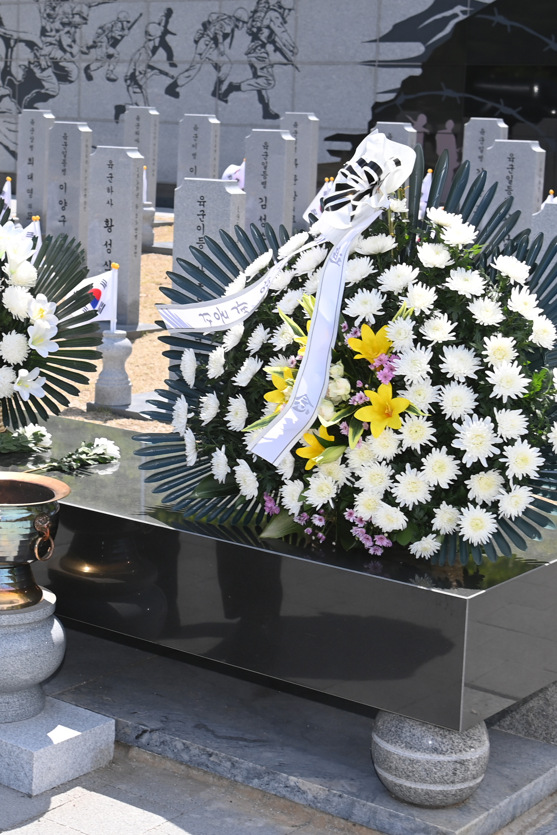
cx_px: 149
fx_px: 1485
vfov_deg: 31.4
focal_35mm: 64
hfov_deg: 21.1
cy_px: 377
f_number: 6.3
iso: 100
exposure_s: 1/250
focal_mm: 35
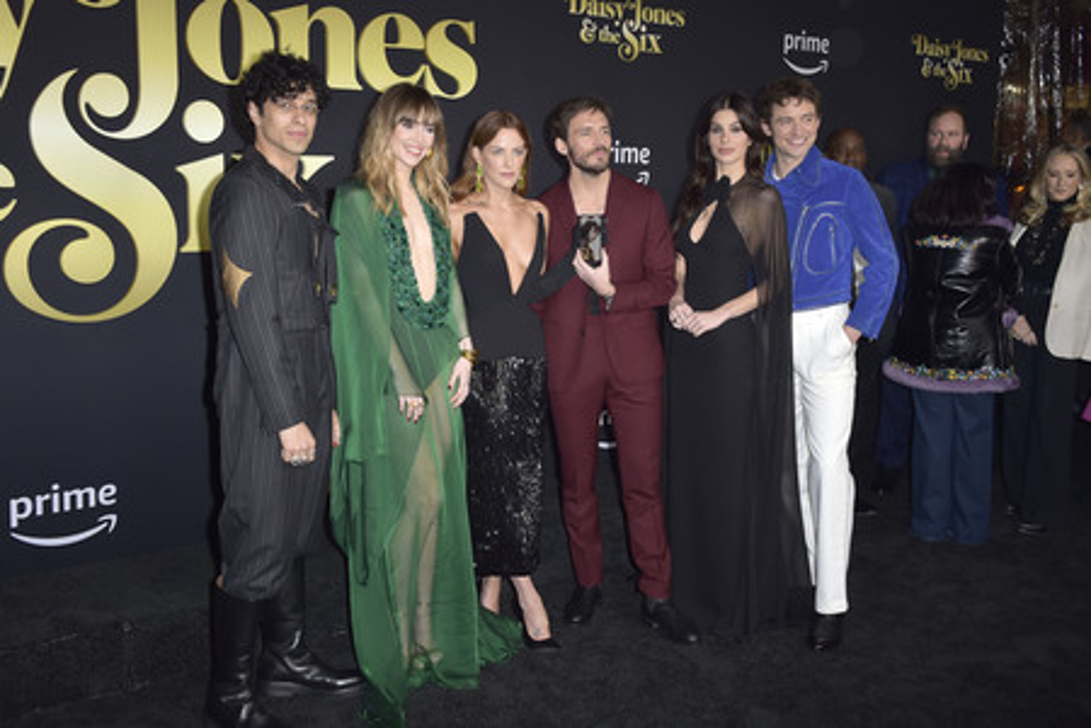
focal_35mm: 36
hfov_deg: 53.1
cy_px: 364
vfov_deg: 36.9
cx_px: 546
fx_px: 1091
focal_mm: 36
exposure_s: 1/250
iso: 500
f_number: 6.3
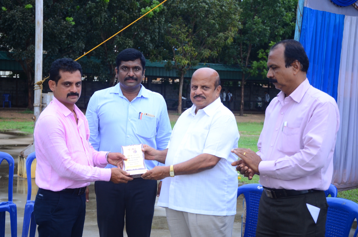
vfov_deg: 9.3
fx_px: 1459
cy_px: 118
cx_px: 179
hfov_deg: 14.0
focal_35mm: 147
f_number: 5.6
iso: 400
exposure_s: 1/125
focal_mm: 98
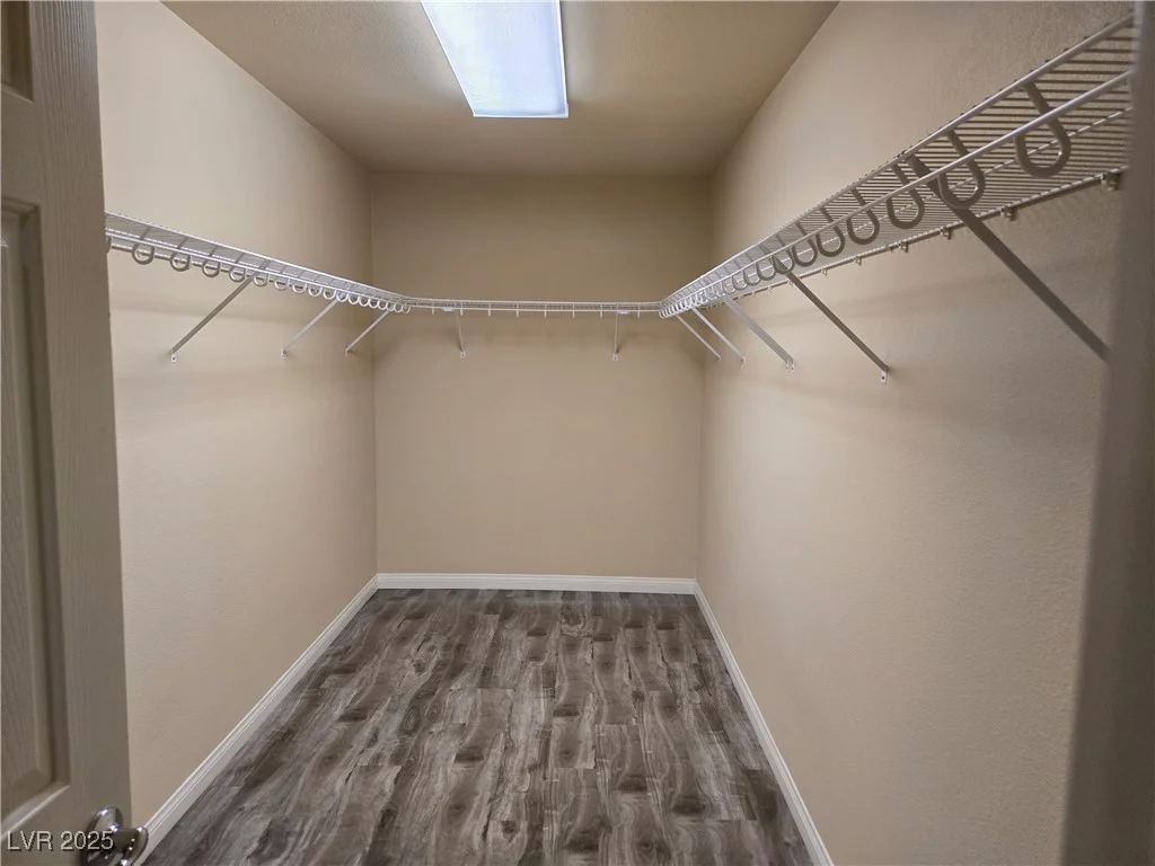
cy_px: 433
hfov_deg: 73.9
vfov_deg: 58.9
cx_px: 578
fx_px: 767
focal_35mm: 23
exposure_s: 1/120
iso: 160
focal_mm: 5.4
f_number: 1.8
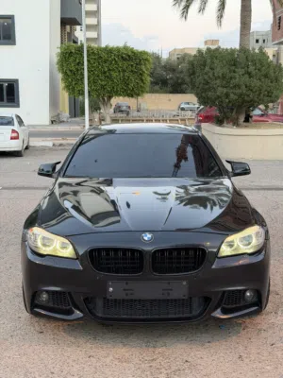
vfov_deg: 39.7
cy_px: 189
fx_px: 523
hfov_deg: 30.3
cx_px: 142
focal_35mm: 48
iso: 125
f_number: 1.78
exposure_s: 1/50
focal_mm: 6.76
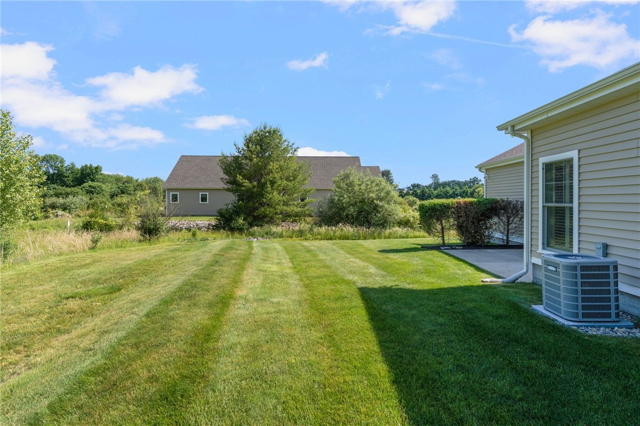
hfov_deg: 86.9
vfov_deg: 64.5
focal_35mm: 19
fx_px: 338
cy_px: 213
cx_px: 320
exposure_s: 1/1250
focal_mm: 19
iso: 500
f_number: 7.1
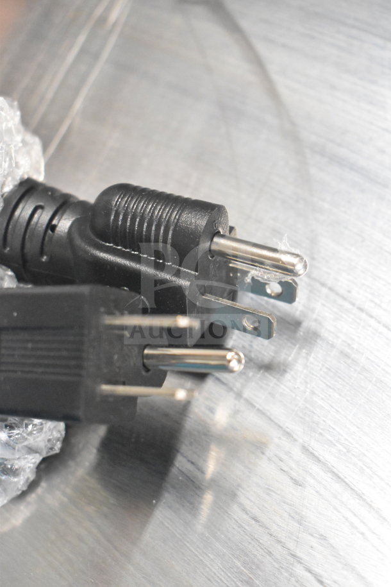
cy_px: 294
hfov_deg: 23.8
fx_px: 929
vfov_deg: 35.1
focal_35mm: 57
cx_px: 196
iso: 9000
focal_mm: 38
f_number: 4.8
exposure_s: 1/60
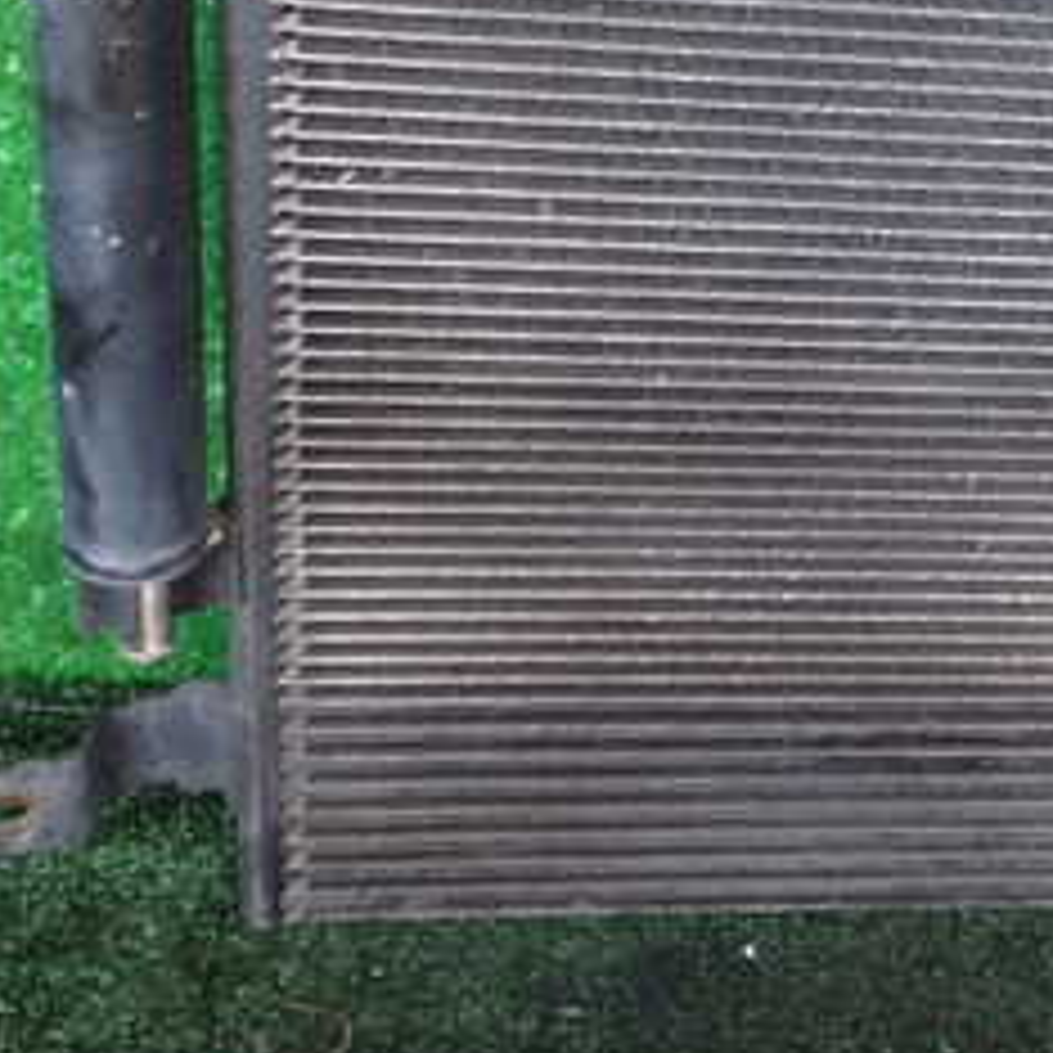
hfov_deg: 24.2
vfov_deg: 24.7
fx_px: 2340
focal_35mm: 68
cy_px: 117
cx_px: 1053
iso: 200
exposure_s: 1/30
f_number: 2.3
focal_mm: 5.4
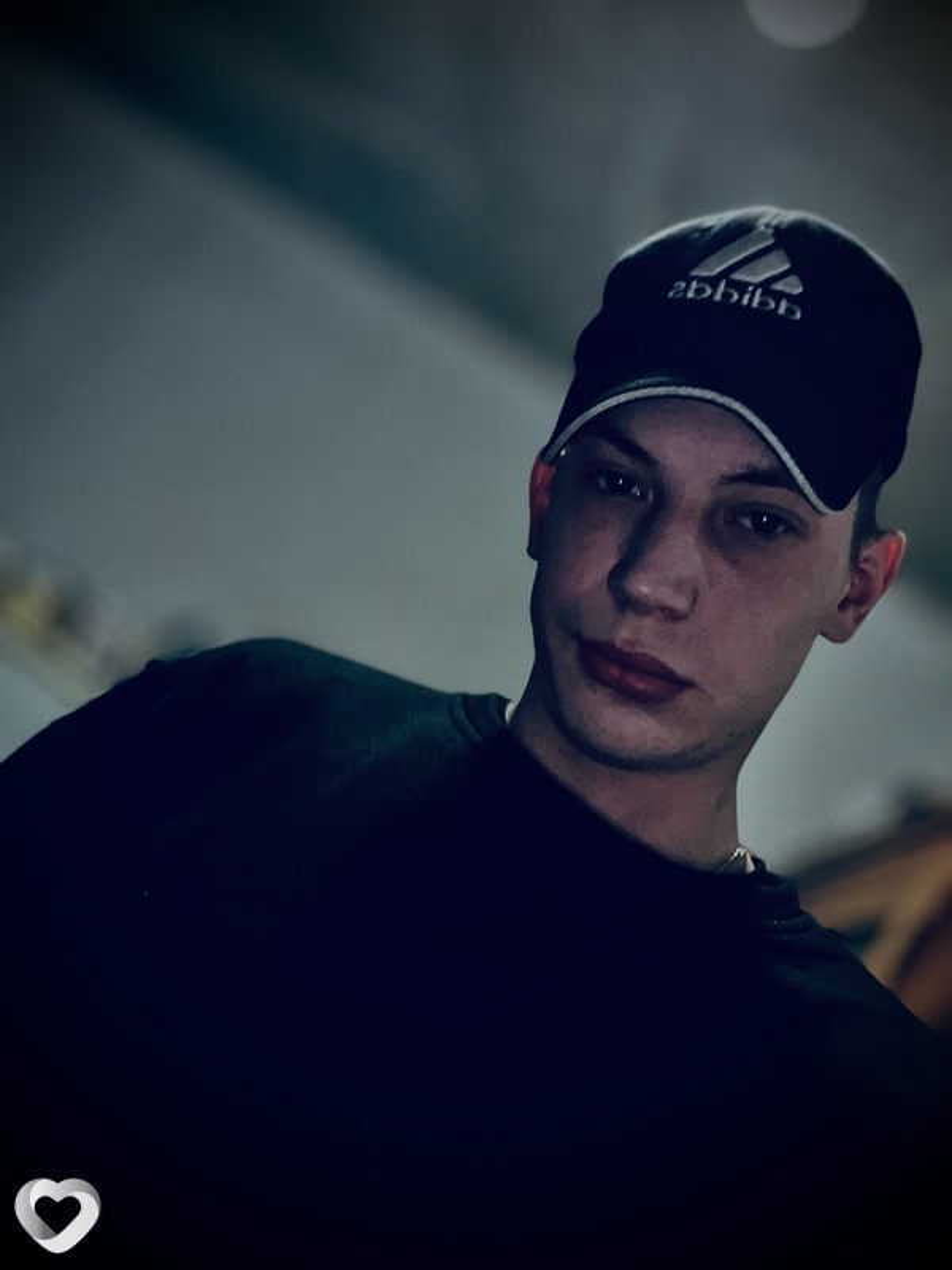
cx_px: 476
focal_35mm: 30
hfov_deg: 46.8
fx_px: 1100
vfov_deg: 60.0
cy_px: 635
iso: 320
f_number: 2.2
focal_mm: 2.71
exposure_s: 1/32
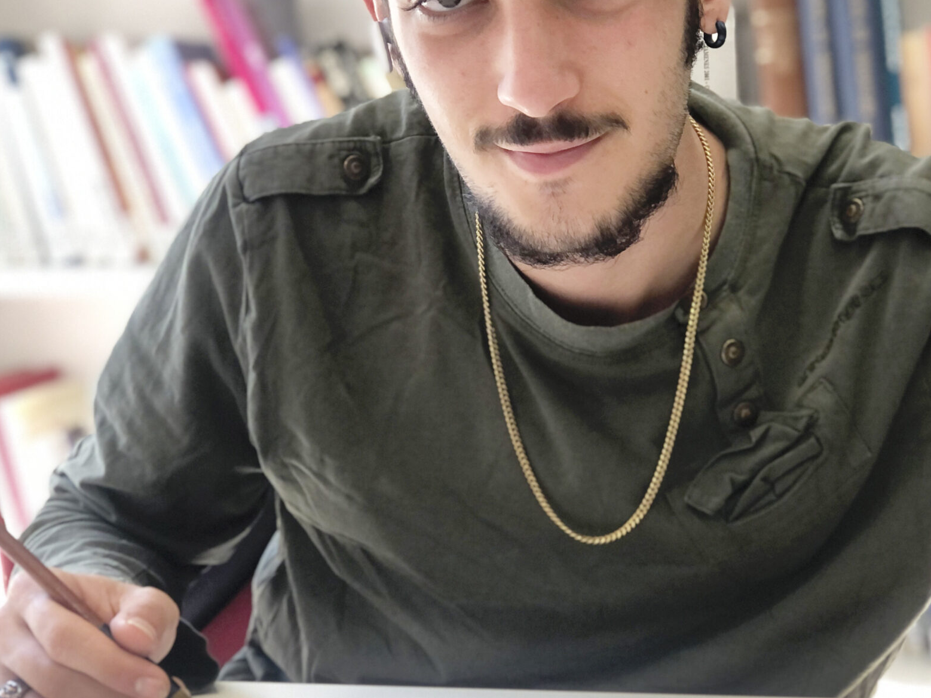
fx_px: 1237
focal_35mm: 46
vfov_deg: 31.5
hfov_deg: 41.2
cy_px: 386
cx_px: 525
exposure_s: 1/118
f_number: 1.8
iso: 20
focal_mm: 3.99
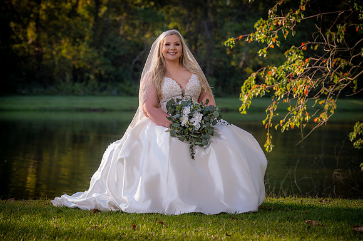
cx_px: 182
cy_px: 120
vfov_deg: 12.2
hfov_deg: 18.3
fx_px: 1129
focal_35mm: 112
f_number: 5
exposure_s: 1/160
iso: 125
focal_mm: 112
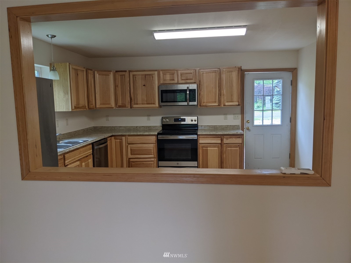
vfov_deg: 51.3
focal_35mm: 27
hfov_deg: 65.3
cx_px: 176
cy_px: 132
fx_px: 274
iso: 46
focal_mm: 4.38
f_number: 1.73
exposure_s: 1/130
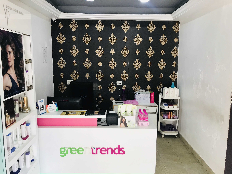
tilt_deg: -8.6
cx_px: 116
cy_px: 87
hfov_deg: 63.4
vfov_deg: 49.7
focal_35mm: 28
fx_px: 188
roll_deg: -0.4
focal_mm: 3.99
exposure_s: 1/33
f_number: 1.8
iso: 25
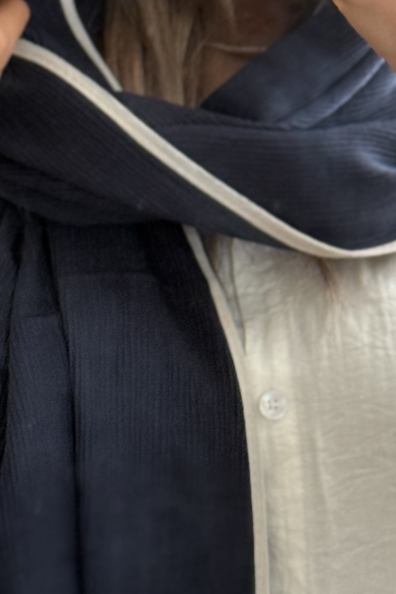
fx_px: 2706
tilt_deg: -6.1
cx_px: 210
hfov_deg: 8.4
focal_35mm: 164
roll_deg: -1.2
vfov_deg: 12.3
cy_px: -100
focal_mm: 6.76
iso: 125
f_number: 1.78
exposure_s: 1/60
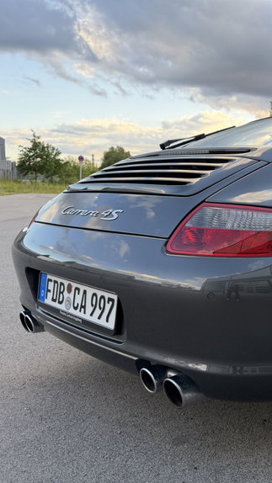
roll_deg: -0.5
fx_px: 449
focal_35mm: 35
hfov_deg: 31.6
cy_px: 242
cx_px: 262
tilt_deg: -7.2
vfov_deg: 56.6
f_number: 1.78
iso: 100
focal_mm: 6.76
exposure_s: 1/547
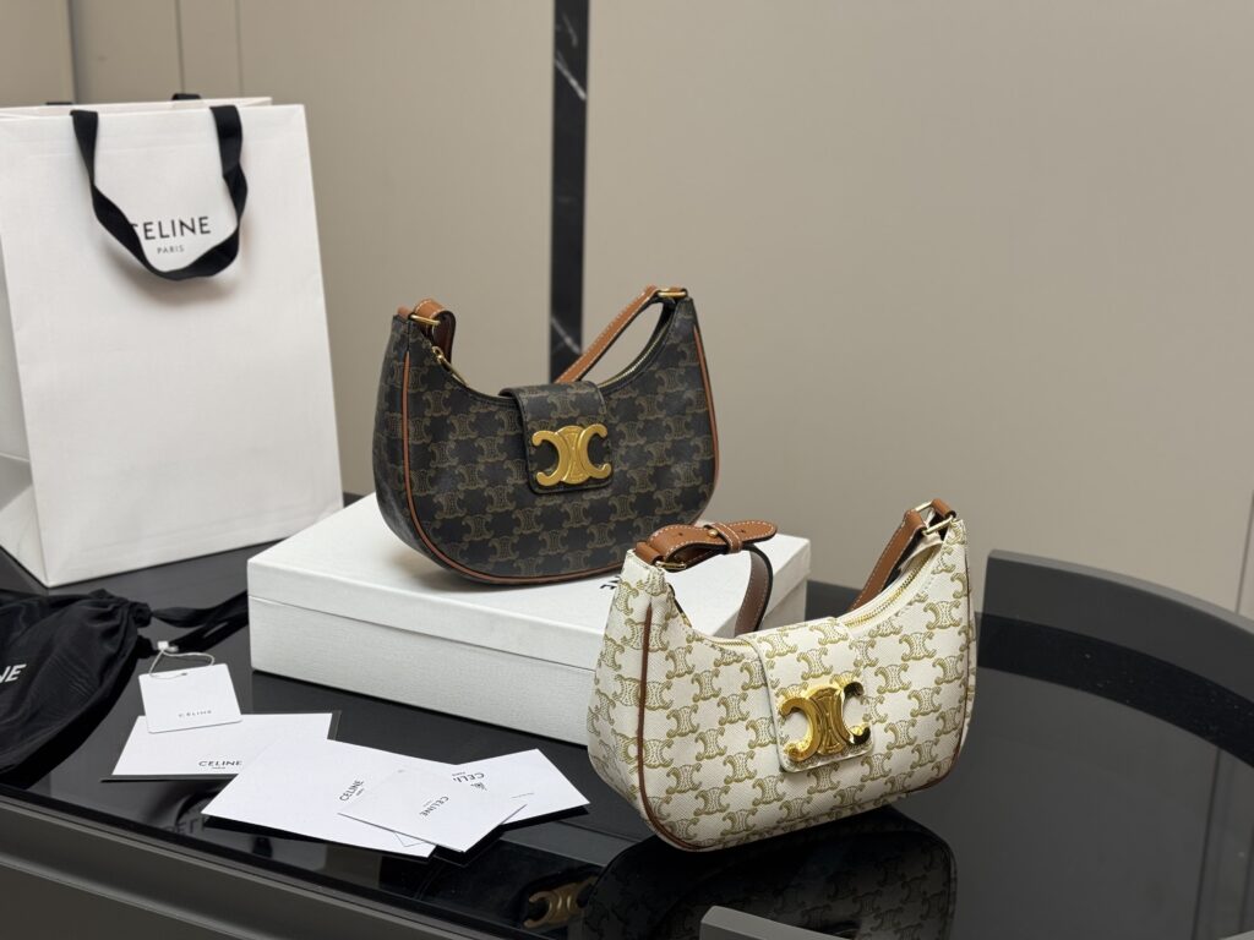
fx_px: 1739
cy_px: 470
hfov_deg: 39.7
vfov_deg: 30.3
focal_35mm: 48
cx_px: 627
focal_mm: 6.76
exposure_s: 1/96
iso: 100
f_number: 1.78
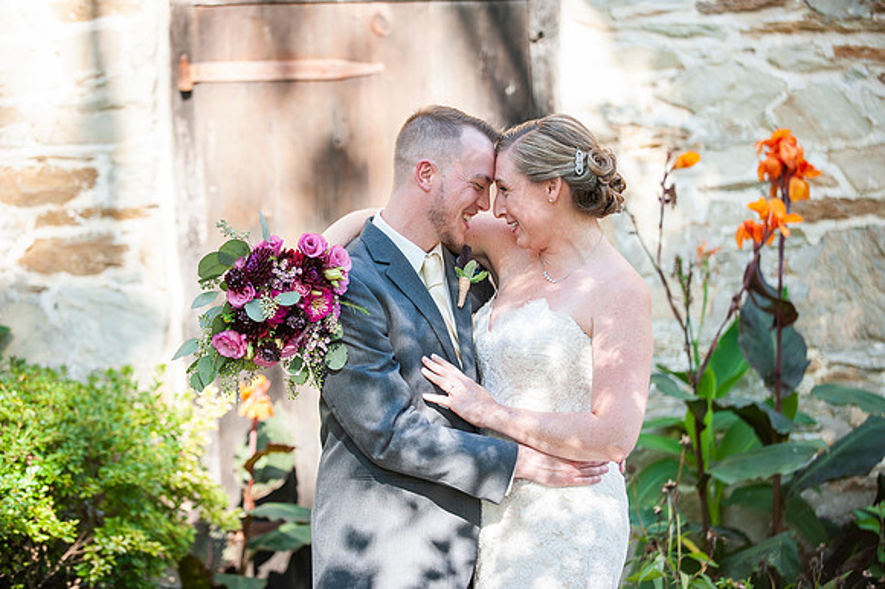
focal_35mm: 102
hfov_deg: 20.0
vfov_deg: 13.4
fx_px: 2506
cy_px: 294
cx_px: 442
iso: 400
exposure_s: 1/500
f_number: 2.8
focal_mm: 102
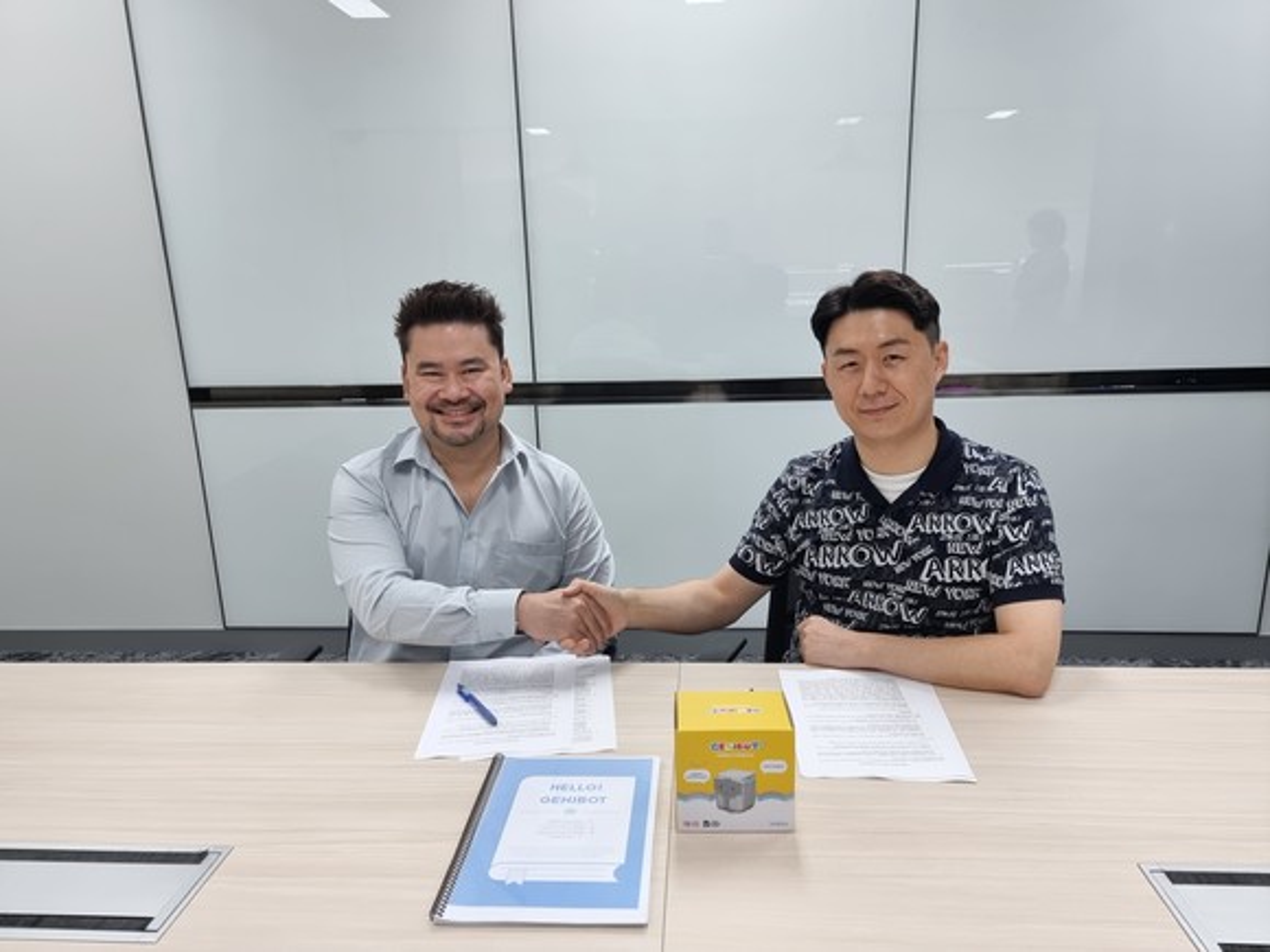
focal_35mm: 24
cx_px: 635
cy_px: 476
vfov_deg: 56.8
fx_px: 881
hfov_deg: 71.6
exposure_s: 1/100
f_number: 1.8
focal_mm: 6.7
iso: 200
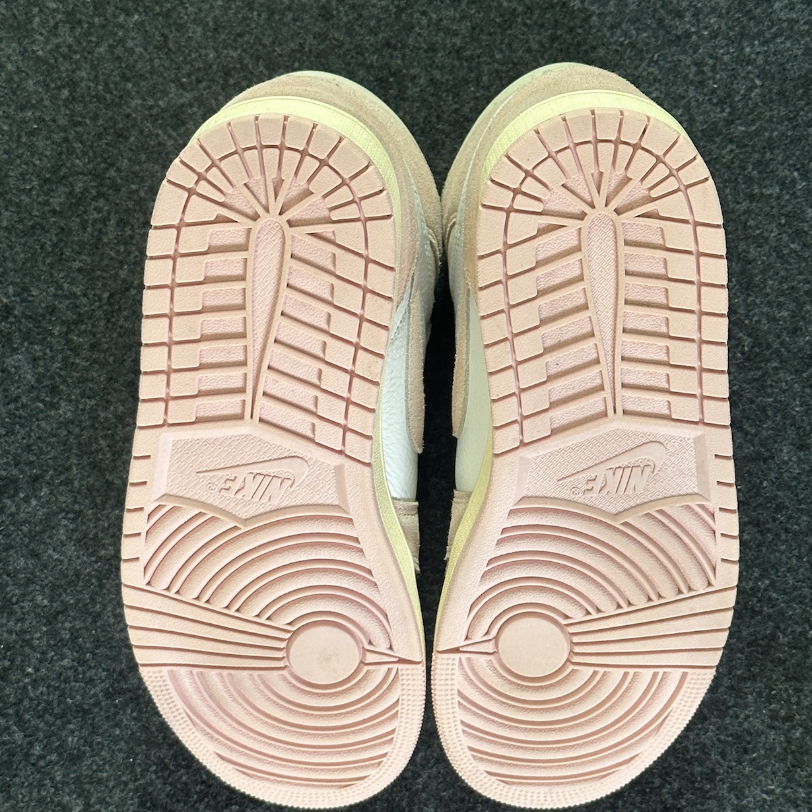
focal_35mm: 69
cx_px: 446
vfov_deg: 25.0
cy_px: 454
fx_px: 1831
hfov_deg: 25.0
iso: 160
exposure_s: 1/50
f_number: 1.78
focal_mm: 6.86
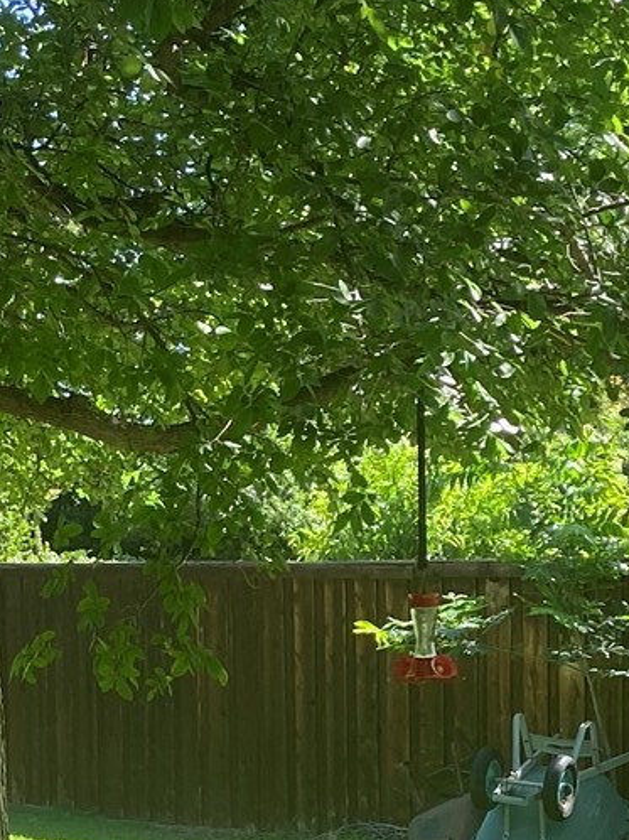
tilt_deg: -1.2
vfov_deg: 18.2
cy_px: 693
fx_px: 2595
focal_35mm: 107
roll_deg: +1.9
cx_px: -13
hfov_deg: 13.6
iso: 32
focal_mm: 4.25
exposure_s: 1/400
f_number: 1.8
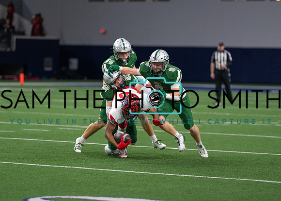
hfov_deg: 9.3
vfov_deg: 6.6
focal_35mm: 217
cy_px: 100
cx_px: 140
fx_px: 1734
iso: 1600
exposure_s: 1/1000
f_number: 2.8
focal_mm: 200
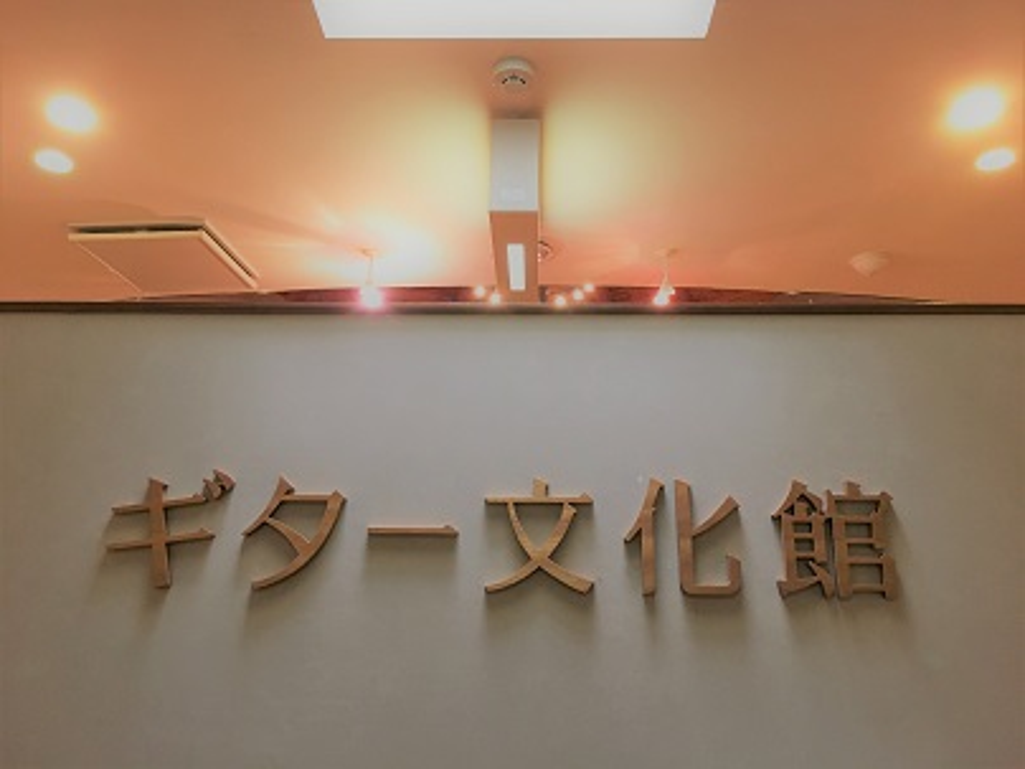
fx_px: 859
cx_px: 512
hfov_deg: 61.7
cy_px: 384
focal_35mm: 29
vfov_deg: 48.2
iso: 125
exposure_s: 1/30
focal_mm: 4.15
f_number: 2.2
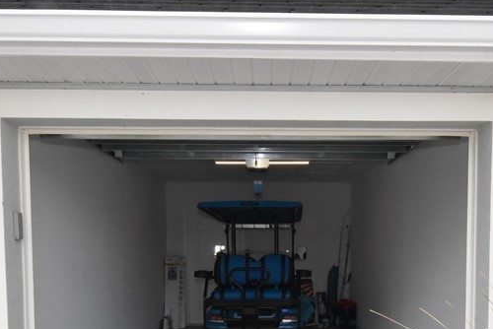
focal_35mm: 39
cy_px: 281
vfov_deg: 32.9
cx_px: 283
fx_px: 534
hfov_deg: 49.4
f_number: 22
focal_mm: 12
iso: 1600
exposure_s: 1/200
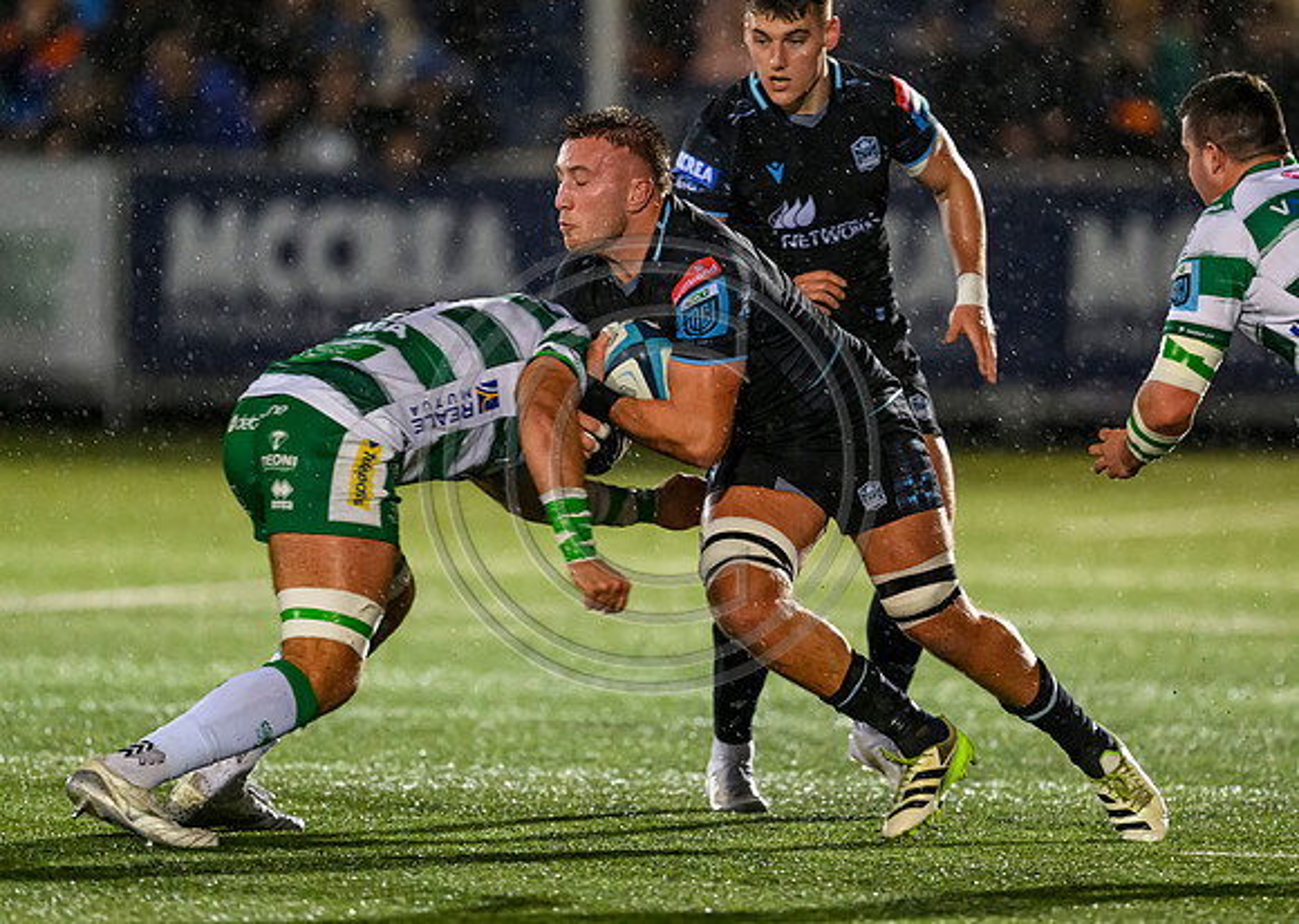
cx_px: 801
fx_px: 21433
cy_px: 417
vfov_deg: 2.5
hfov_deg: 3.5
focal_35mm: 582
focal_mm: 400
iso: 6400
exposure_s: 1/1000
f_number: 3.2
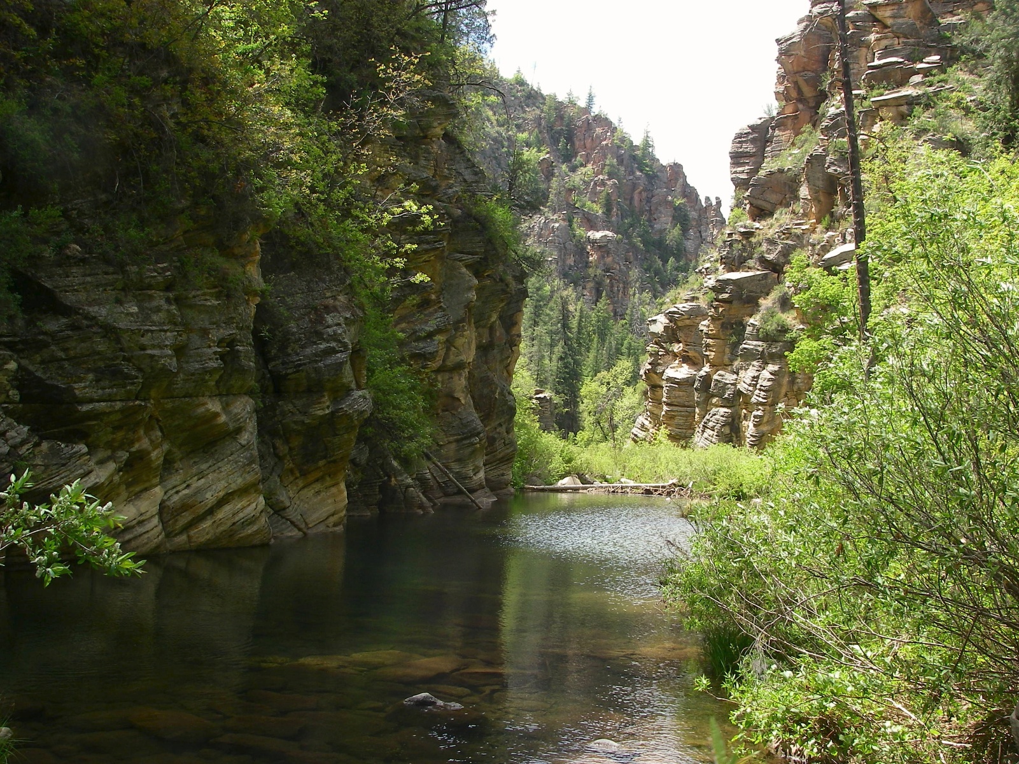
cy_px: 382
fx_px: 1118
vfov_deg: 37.7
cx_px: 510
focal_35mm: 38
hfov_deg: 49.0
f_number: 6.6
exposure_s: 1/80
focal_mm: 6.3
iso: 64
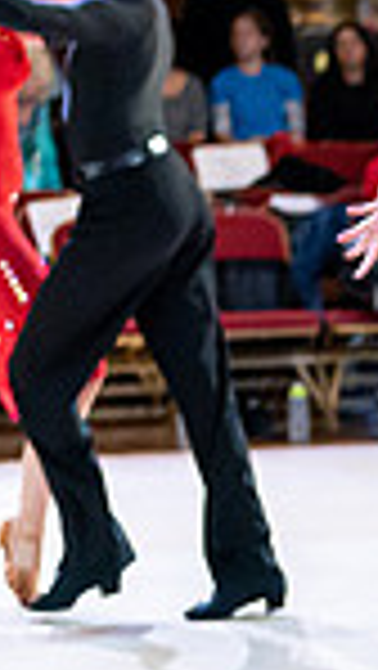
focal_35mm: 198
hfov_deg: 5.6
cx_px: 1242
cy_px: 456
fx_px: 3522
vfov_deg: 10.9
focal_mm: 48
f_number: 2.2
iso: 4000
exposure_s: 1/500
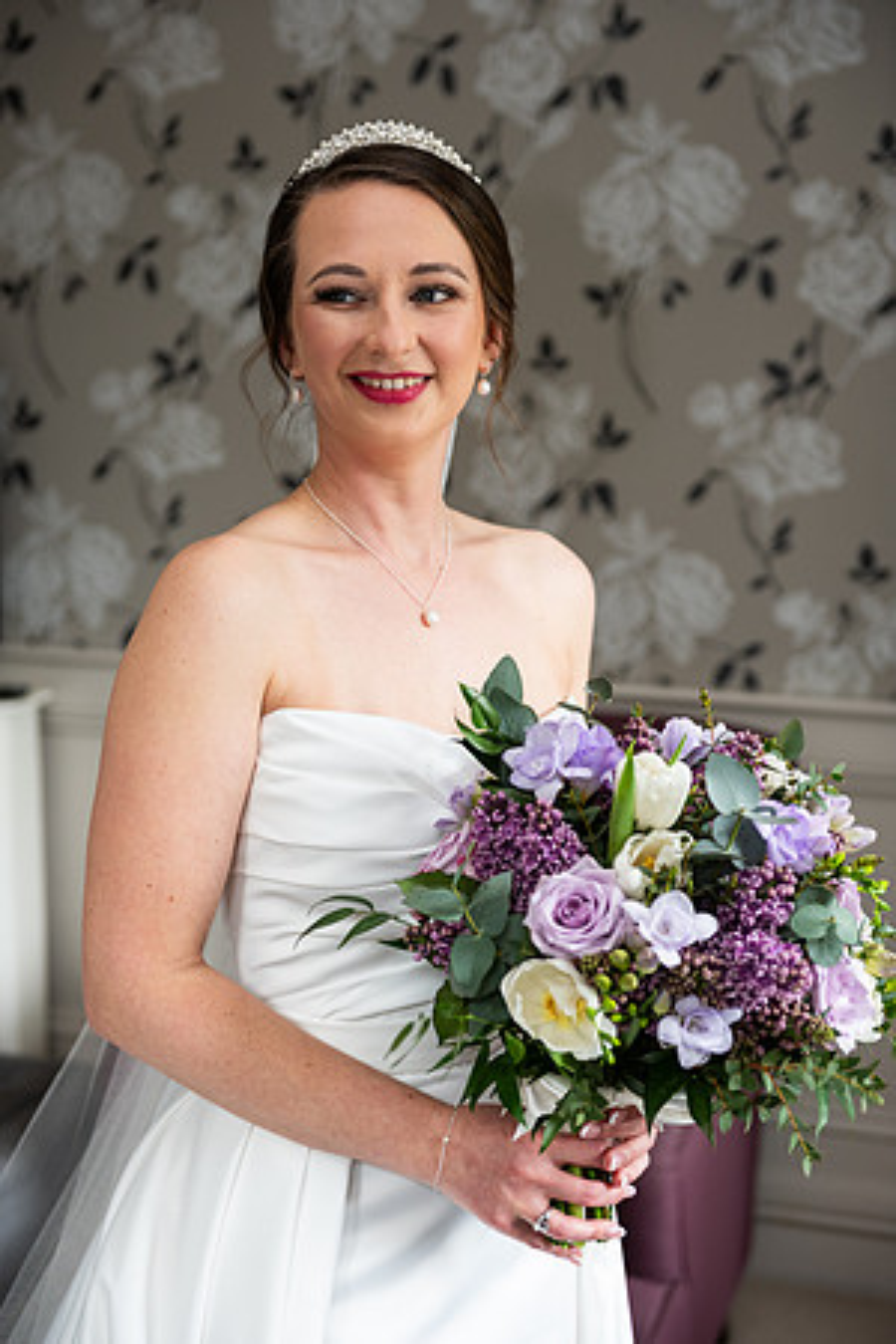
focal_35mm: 58
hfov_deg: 23.4
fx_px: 2165
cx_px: 448
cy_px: 672
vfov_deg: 34.5
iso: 640
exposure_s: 1/160
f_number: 3.5
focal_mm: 58
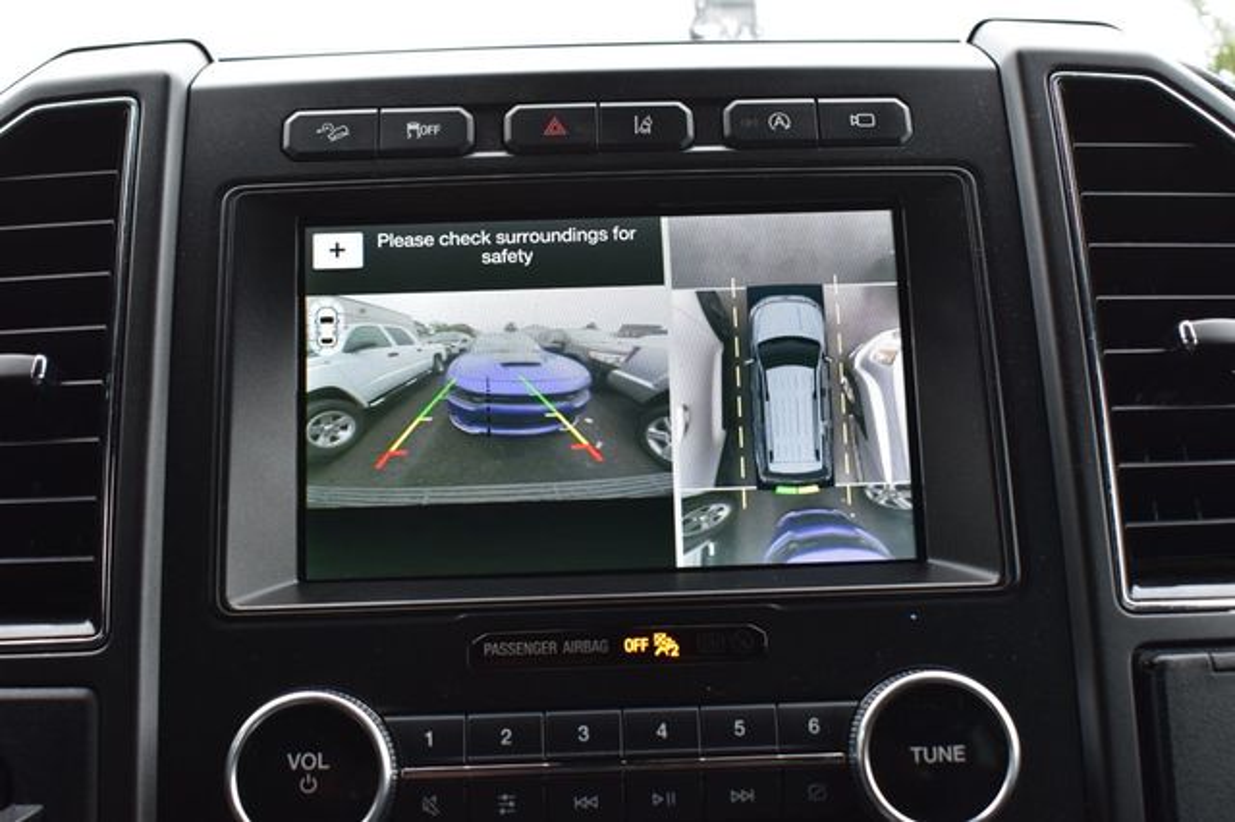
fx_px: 1749
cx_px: 618
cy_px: 411
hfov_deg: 38.9
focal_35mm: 51
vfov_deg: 26.5
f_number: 7.1
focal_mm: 34
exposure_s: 1/40
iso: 400
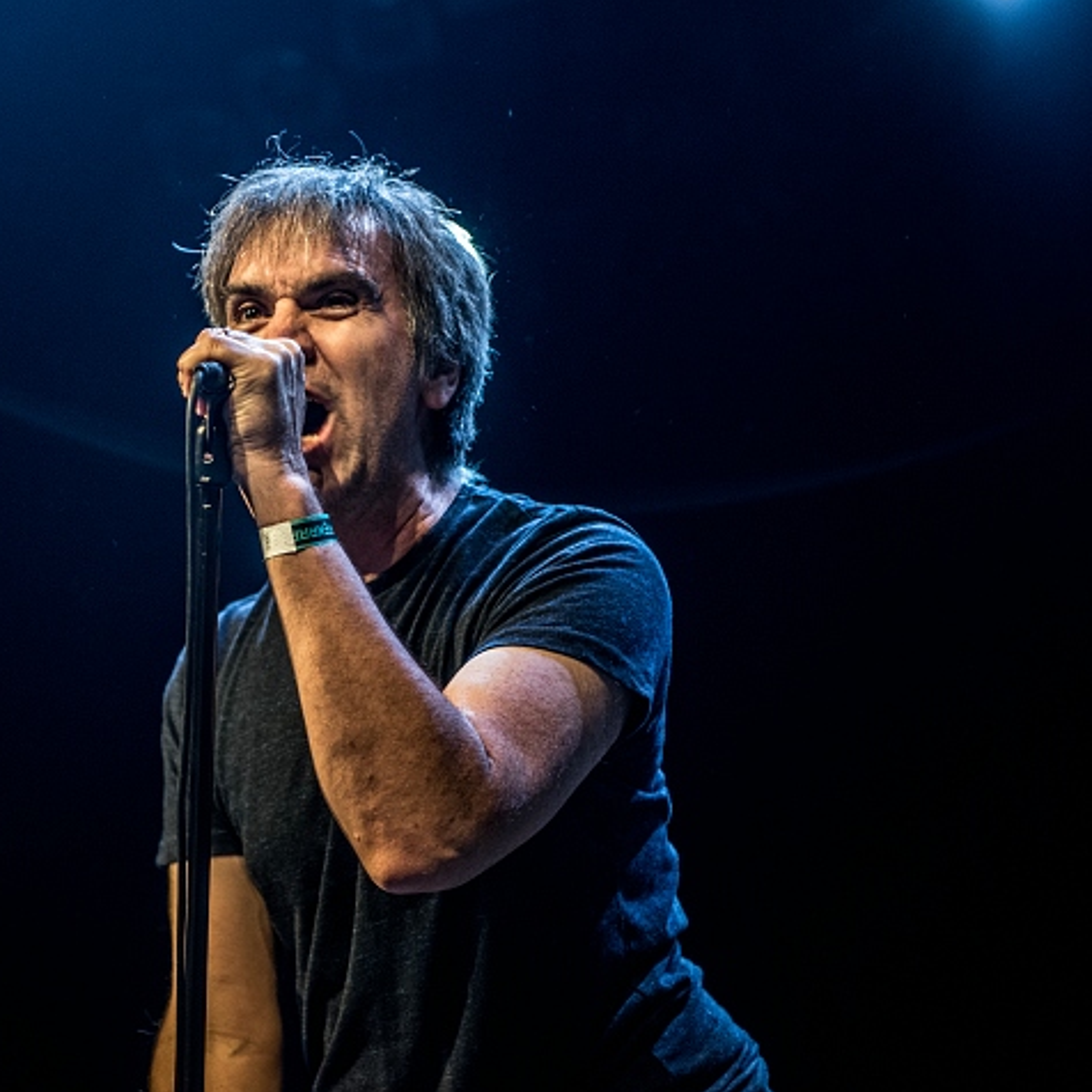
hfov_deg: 19.2
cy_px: 543
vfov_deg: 19.3
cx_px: 314
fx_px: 3212
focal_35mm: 90
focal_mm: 70
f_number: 2.8
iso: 1250
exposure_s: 1/80
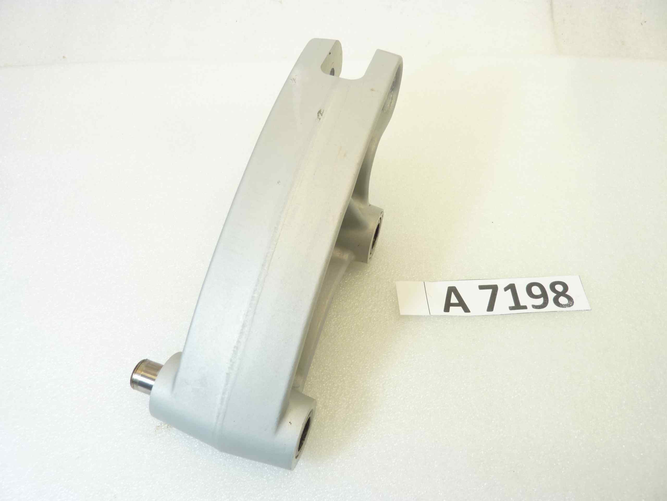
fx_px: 482
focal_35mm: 25
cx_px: 334
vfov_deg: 54.9
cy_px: 250
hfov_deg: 69.4
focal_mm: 4.1
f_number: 3.3
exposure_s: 1/25
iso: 80
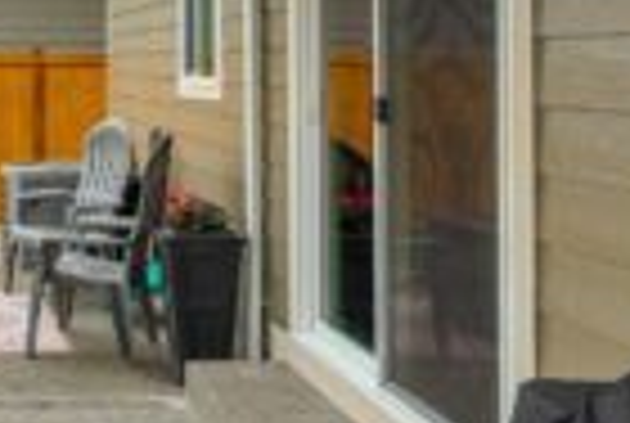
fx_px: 1000
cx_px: -68
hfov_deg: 31.0
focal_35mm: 57
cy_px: 115
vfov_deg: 23.7
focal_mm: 20
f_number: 7.1
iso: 80
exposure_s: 1/60
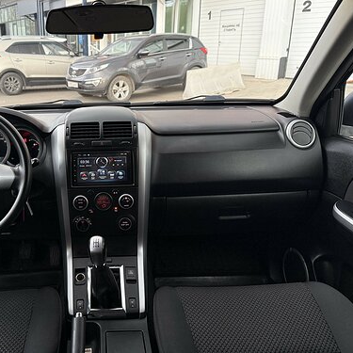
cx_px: 103
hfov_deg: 51.0
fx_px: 358
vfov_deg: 52.5
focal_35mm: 31
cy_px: 162
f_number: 1.78
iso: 160
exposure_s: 1/121
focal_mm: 6.76
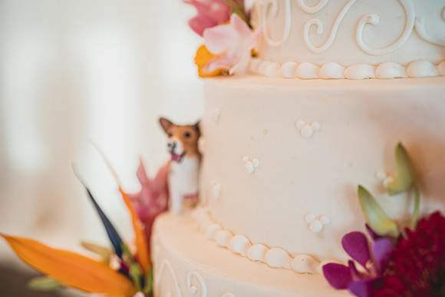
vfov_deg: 27.0
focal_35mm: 50
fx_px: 618
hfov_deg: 39.6
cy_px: 148
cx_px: 222
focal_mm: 50
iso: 1250
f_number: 2.5
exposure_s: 1/160
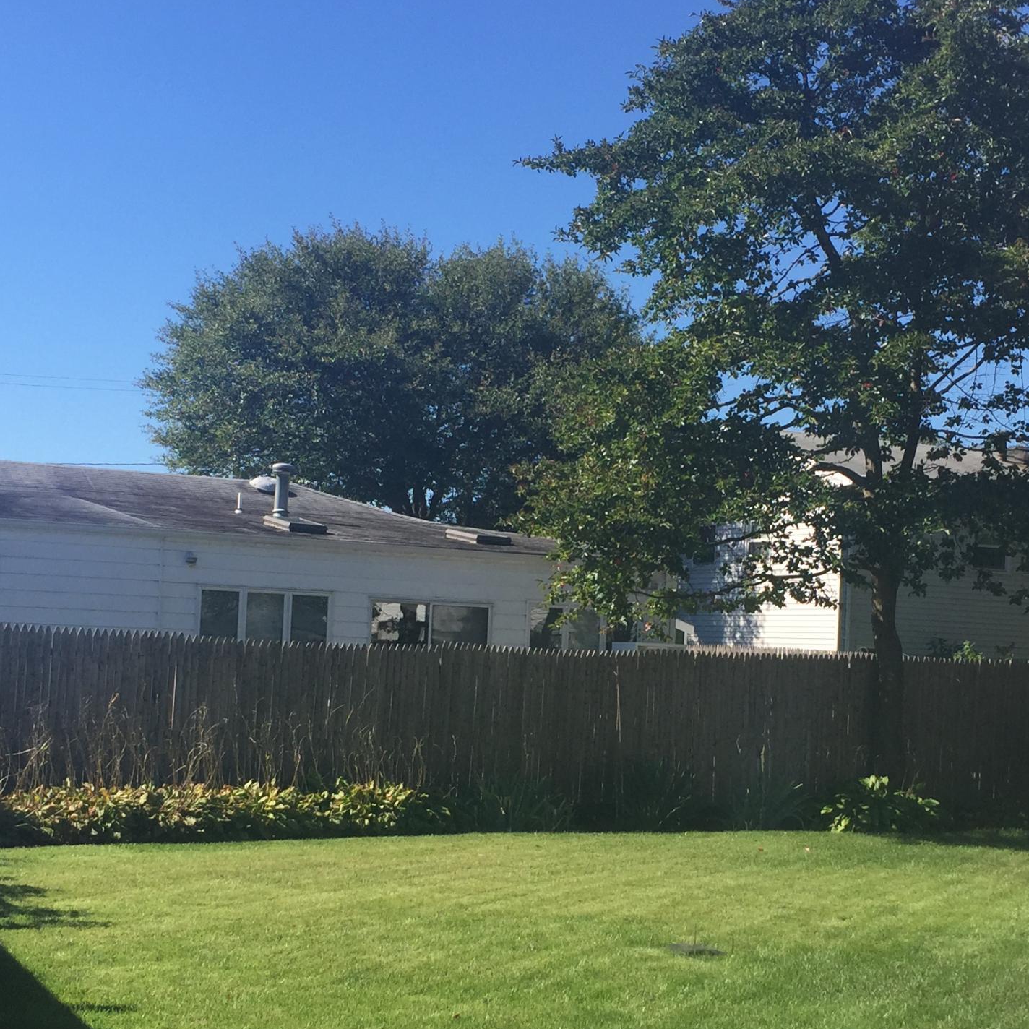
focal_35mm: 54
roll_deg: -2.1
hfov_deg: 31.6
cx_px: 586
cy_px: 614
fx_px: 1816
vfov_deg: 31.6
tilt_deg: +0.1
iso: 32
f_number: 2.2
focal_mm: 4.15
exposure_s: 1/1412
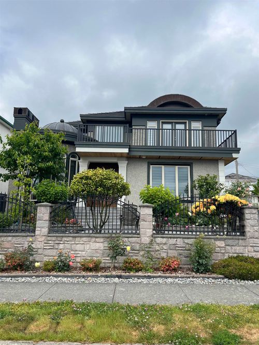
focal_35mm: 26
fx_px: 259
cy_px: 172
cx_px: 130
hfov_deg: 53.0
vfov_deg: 67.3
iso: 50
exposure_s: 1/3831
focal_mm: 5.7
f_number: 1.5
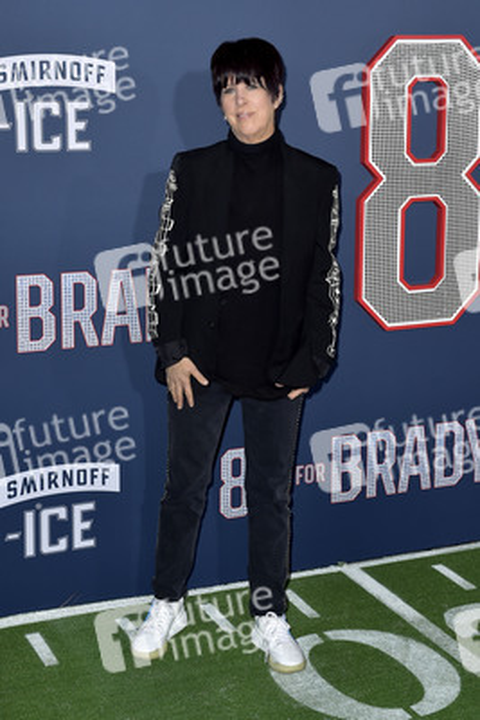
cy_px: 360
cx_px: 240
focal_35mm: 52
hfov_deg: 26.0
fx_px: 1039
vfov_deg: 38.2
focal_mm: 52
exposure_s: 1/250
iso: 400
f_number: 6.3
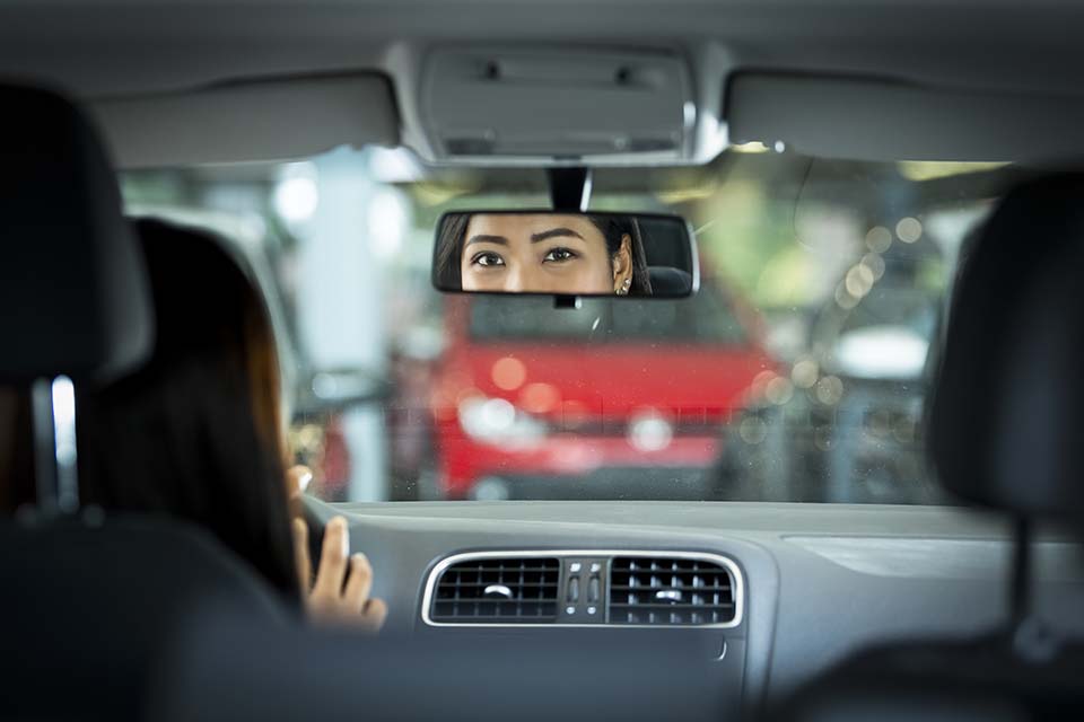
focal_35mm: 110
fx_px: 3312
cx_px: 542
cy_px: 361
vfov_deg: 12.5
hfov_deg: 18.6
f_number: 2.8
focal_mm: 110
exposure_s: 1/320
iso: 800
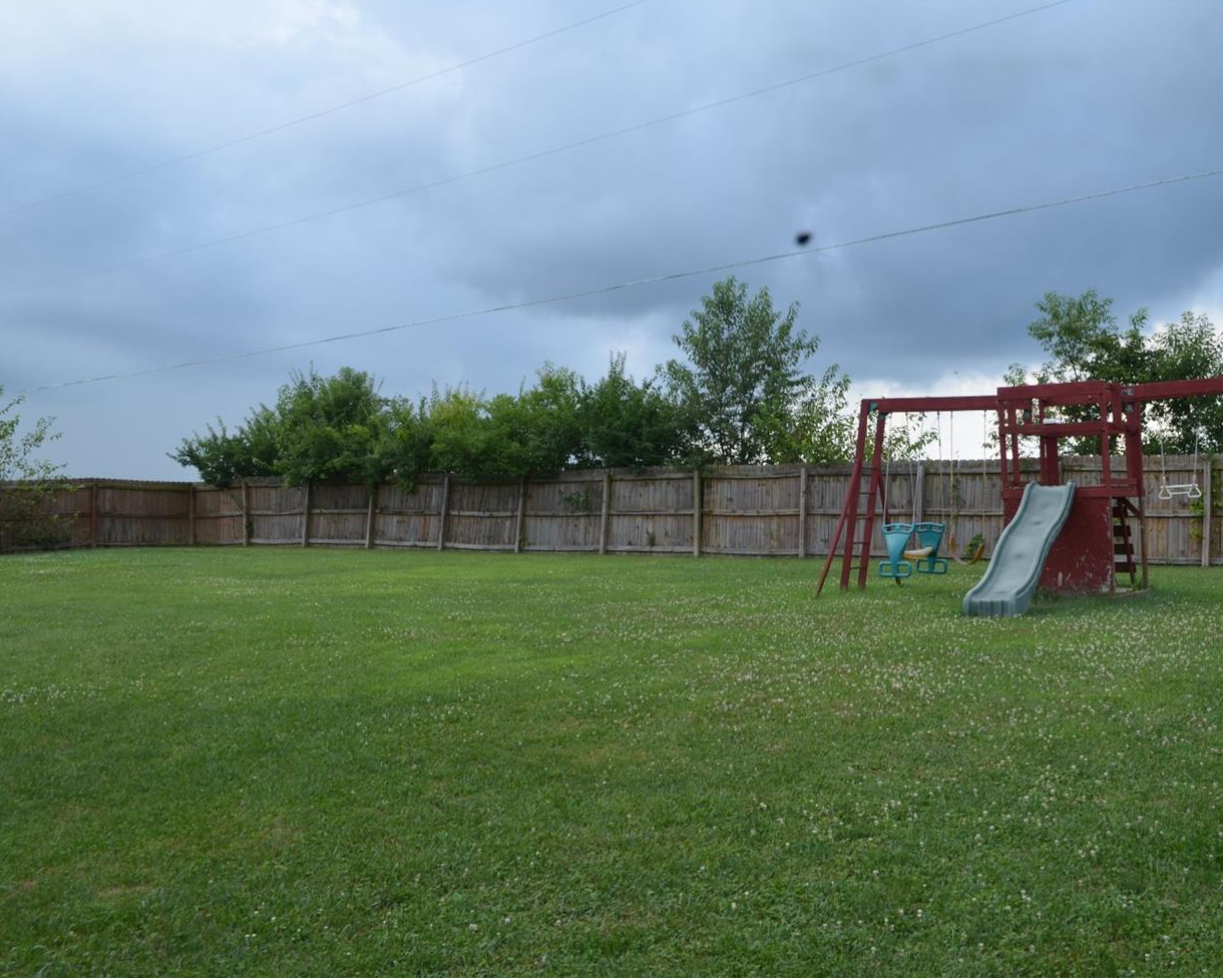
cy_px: 491
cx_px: 677
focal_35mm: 38
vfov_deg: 39.2
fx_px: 1375
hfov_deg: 47.9
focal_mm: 22
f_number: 7.1
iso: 200
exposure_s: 1/200
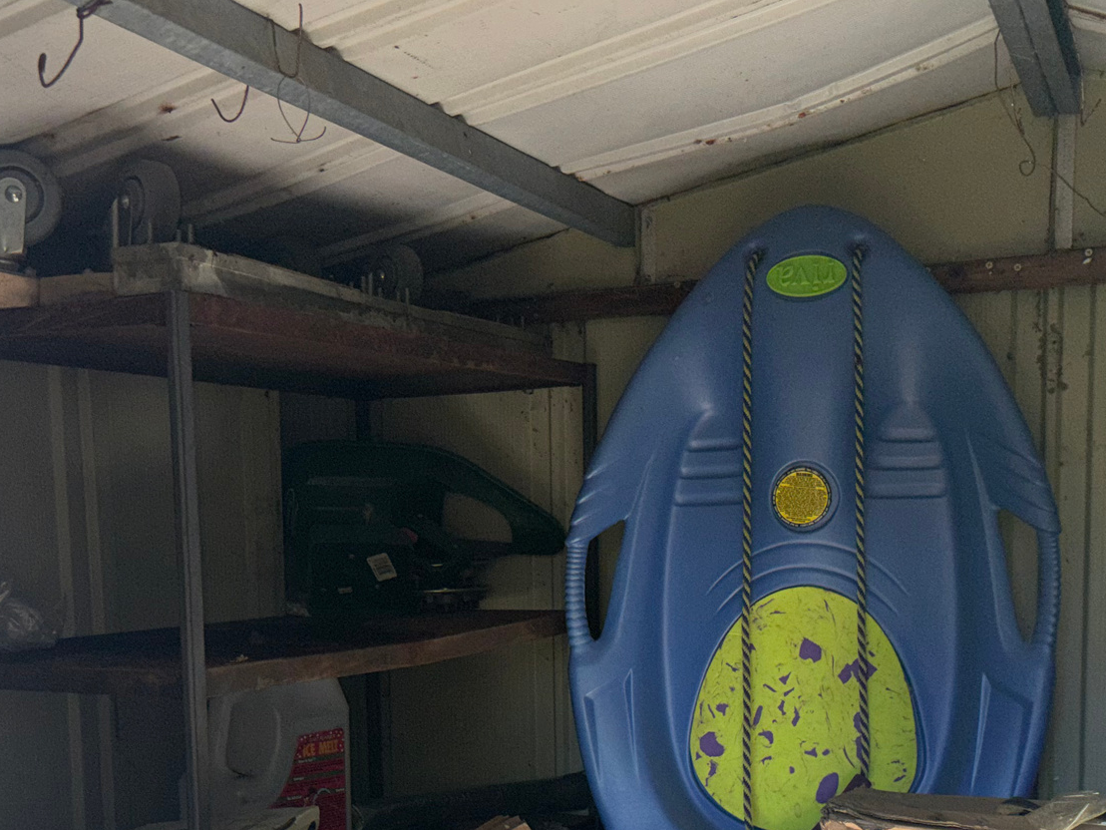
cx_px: 539
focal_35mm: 48
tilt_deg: -5.6
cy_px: 731
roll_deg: -0.1
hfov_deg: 39.7
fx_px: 1534
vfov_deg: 29.2
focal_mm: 5.96
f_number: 1.6
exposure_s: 1/1016
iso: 32
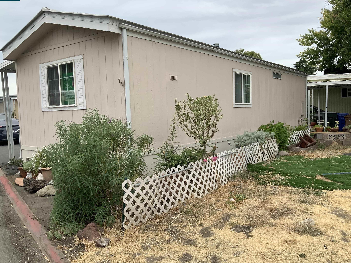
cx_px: 183
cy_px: 135
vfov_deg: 45.4
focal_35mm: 31
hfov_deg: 58.3
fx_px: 314
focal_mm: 3
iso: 16
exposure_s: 1/1195
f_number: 1.8
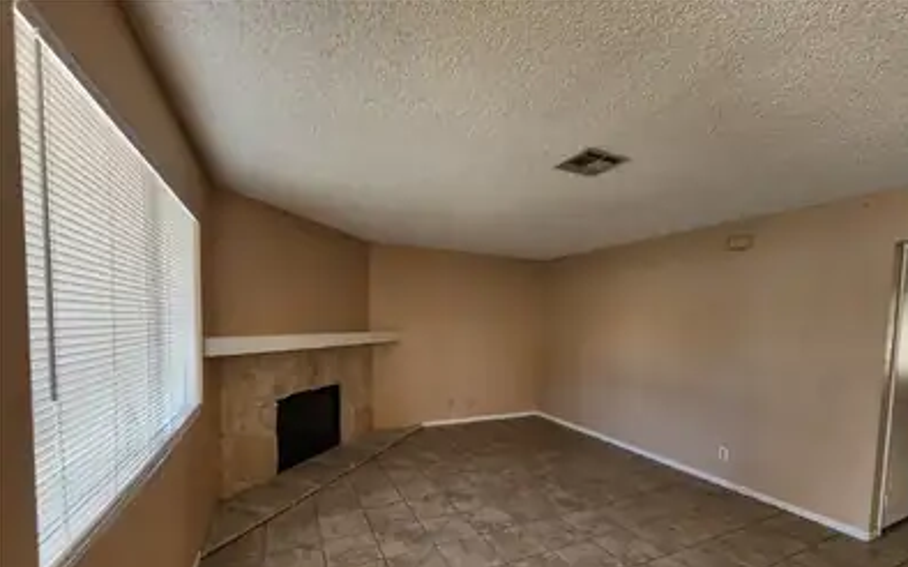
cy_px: 343
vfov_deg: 77.6
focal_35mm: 14
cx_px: 459
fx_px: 346
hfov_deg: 105.3
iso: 160
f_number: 2.2
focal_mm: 2.2
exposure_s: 1/60
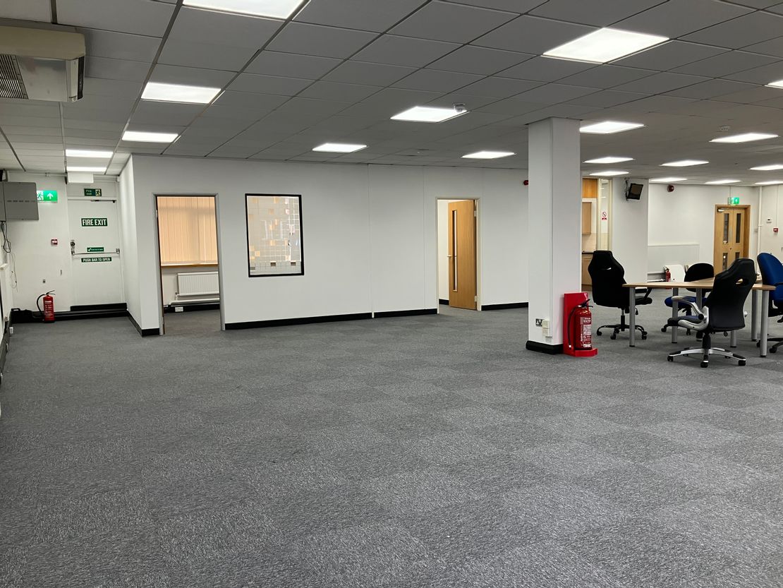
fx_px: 633
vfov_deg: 49.8
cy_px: 294
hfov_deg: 63.4
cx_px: 392
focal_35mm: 28
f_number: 1.8
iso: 50
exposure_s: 1/50
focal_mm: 3.99
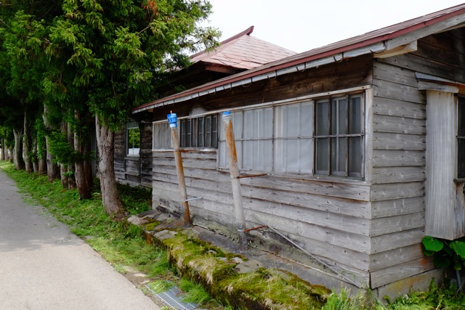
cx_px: 232
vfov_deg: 48.0
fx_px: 349
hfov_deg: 67.4
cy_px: 155
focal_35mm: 27
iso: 800
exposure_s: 1/450
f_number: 8
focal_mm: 18
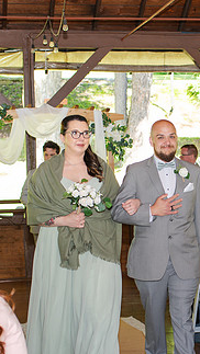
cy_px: 252
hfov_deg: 12.7
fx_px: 885
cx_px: 197
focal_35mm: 94
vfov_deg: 22.5
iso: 220
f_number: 3.2
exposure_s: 1/200
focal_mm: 35
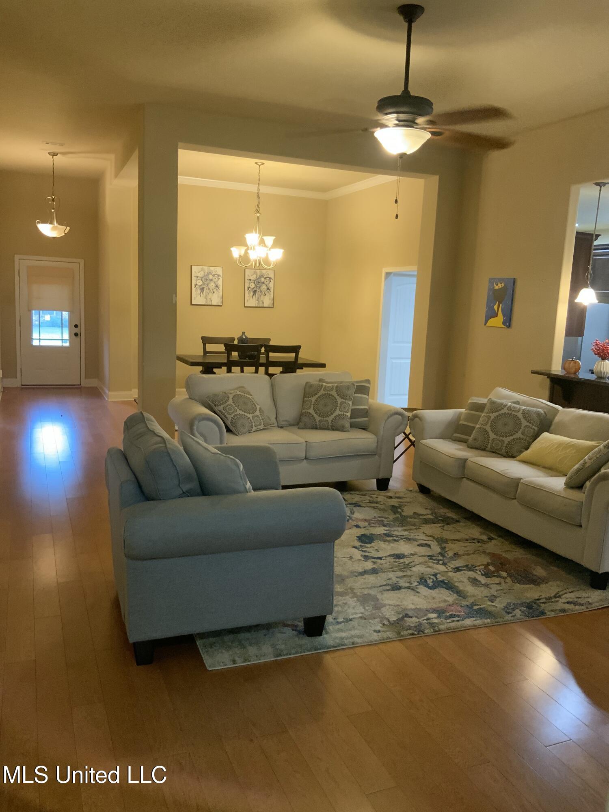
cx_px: 304
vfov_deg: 61.7
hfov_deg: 48.2
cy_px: 406
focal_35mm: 29
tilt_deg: -8.4
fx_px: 680
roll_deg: -3.1
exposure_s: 1/40
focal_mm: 3
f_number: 1.8
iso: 200
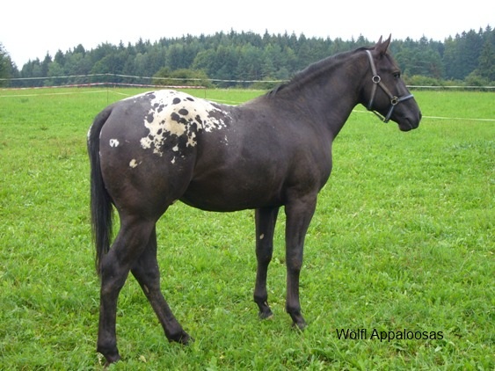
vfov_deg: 25.2
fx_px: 829
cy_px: 186
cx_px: 248
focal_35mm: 58
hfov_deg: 33.2
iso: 80
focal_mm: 9.6
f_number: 4
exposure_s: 1/50
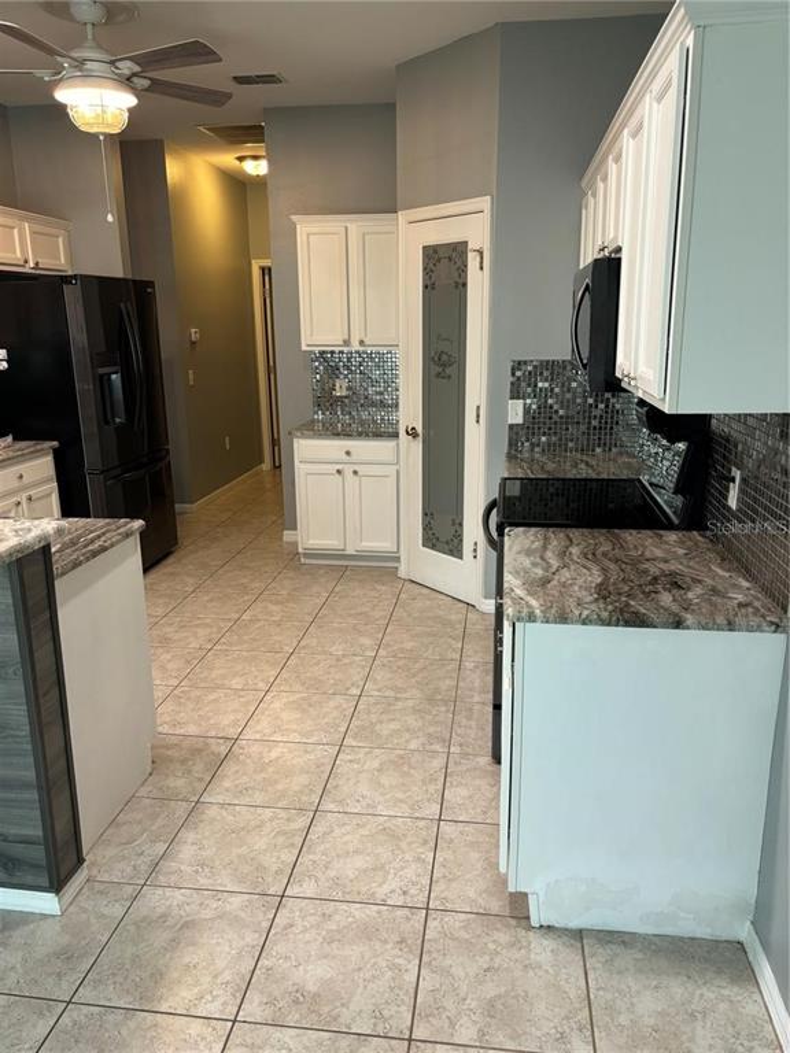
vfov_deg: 67.3
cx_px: 395
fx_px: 791
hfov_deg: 53.1
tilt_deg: -13.6
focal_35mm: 26
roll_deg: -0.4
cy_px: 526
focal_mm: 5.96
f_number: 1.6
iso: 125
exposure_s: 1/60
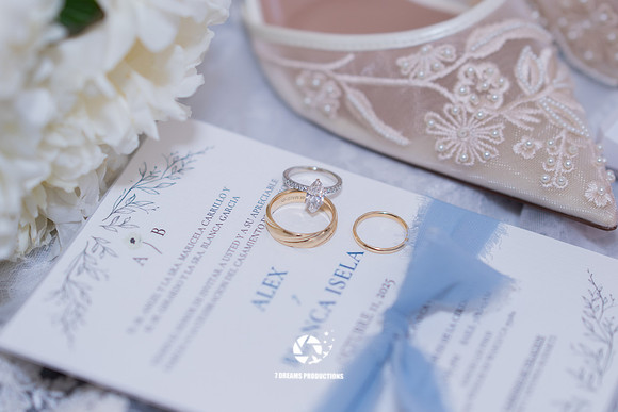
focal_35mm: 127
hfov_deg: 16.1
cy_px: 206
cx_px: 309
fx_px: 2181
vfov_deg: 10.8
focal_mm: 85
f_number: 2
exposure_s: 1/125
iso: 320
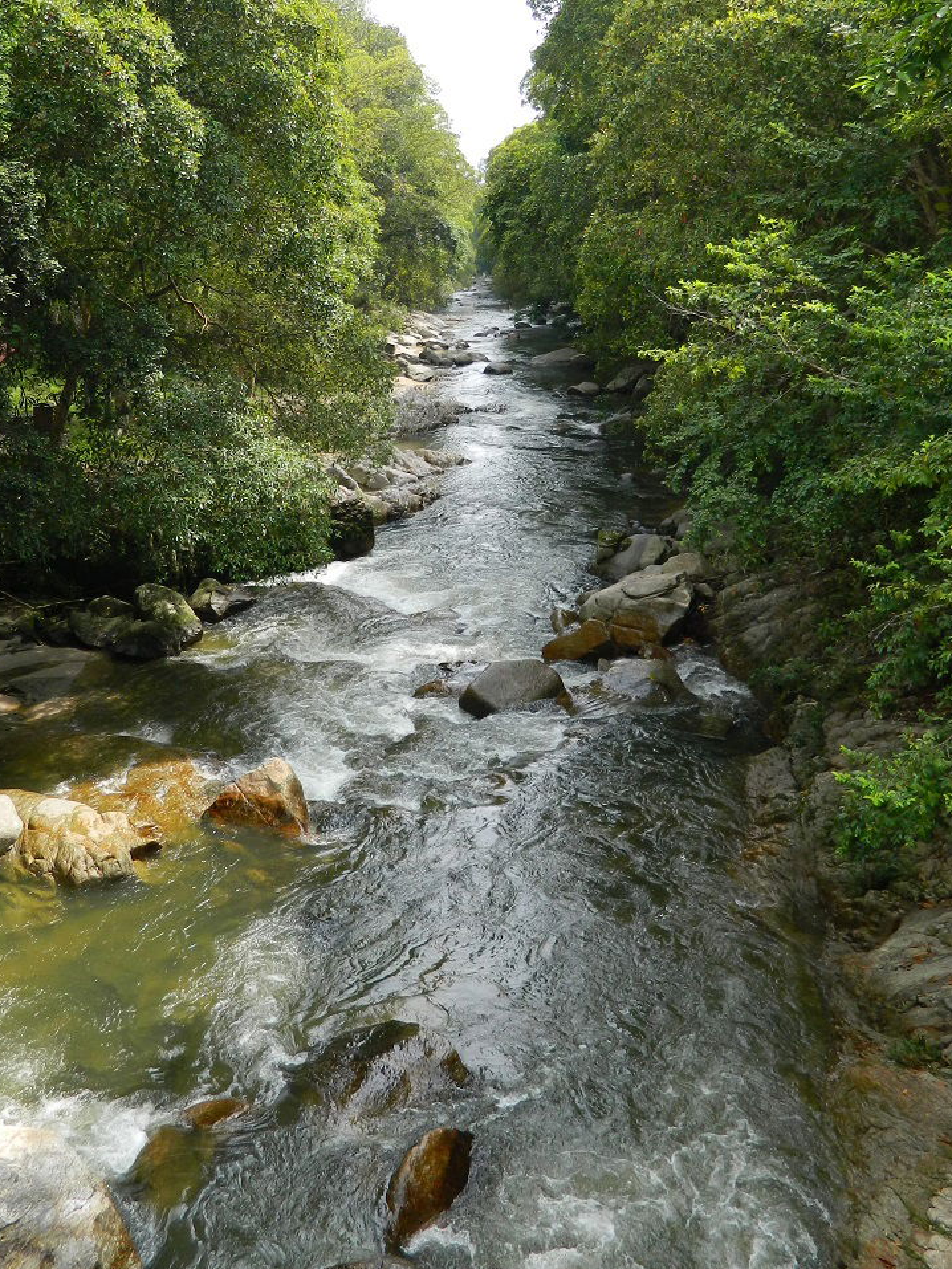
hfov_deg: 40.7
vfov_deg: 51.8
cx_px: 438
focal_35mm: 35
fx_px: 1283
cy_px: 443
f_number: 3.1
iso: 80
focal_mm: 4.5
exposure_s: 1/320
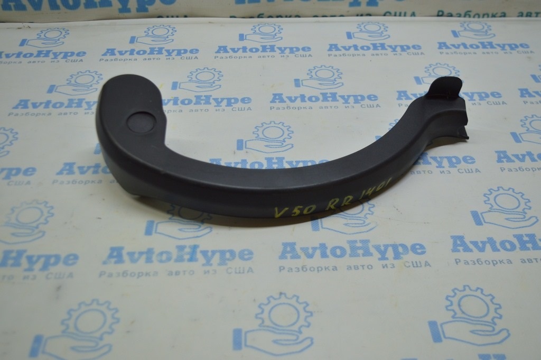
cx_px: 270
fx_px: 608
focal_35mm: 40
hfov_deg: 48.0
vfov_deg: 33.0
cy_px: 180
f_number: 4
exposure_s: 1/125
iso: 400
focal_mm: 27
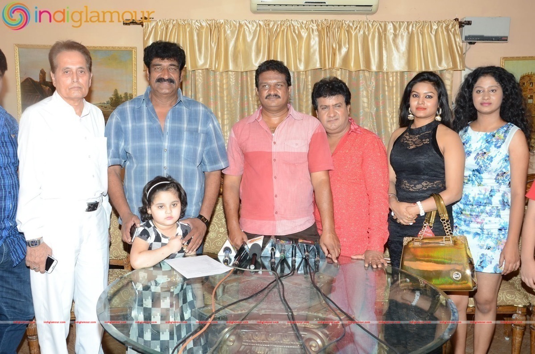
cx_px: 268
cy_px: 177
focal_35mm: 36
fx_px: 534
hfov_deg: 53.2
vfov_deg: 36.7
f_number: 5.6
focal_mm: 24
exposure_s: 1/125
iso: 500
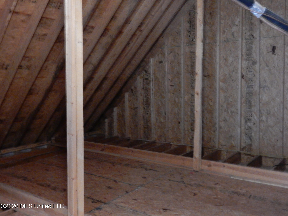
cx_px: 144
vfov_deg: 39.7
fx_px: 300
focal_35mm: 36
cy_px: 108
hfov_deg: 51.4
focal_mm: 6.4
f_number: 4
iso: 800
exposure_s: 1/1.6
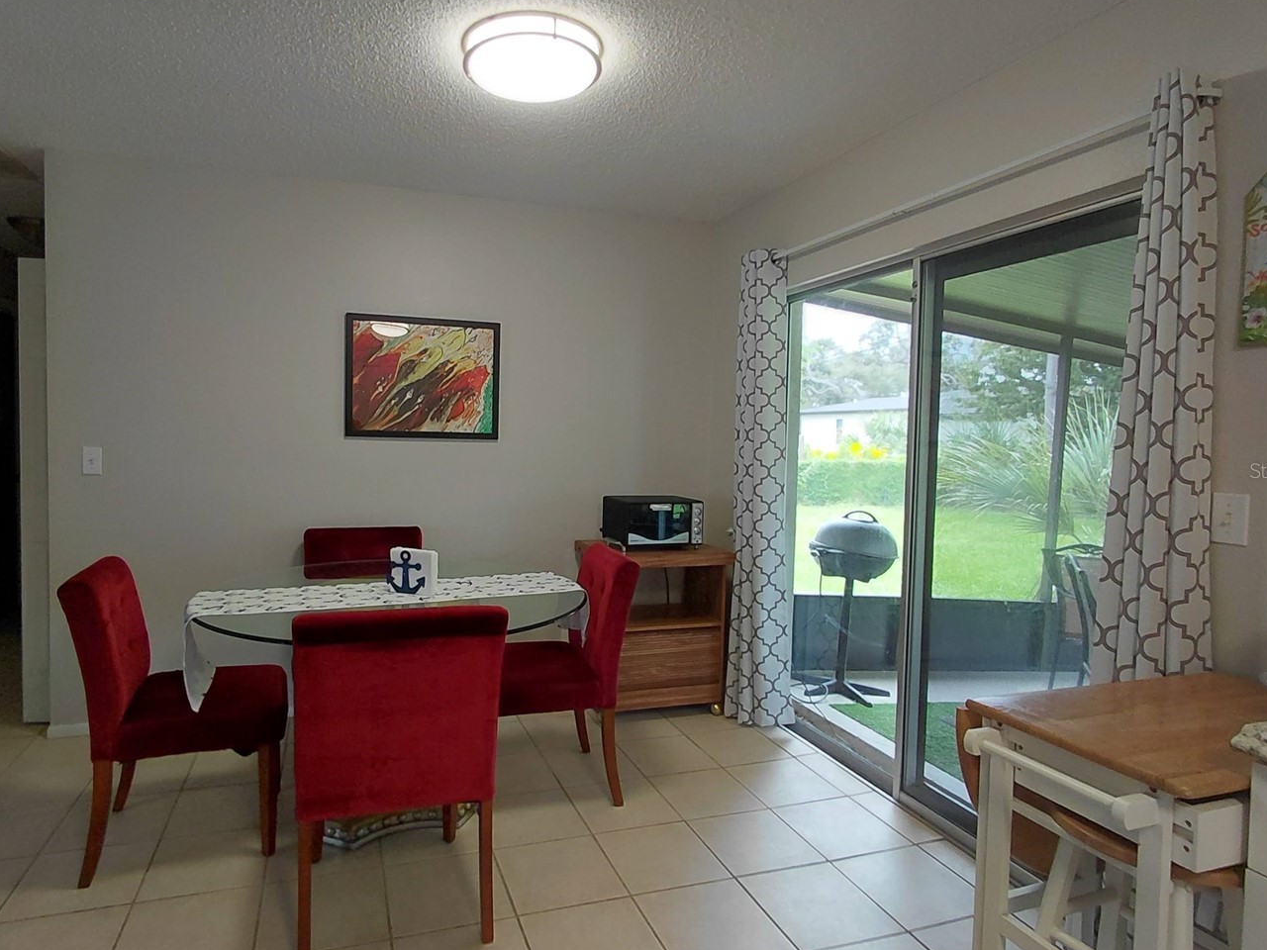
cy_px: 470
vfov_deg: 66.0
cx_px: 551
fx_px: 732
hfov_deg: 81.3
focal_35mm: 20
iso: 80
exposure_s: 1/60
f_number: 2.2
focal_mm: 1.64
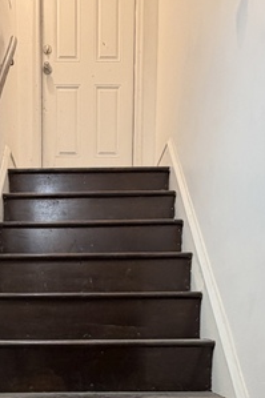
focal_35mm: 39
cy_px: 387
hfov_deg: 33.9
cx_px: 93
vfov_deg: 43.4
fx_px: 431
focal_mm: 2.22
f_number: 2.2
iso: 200
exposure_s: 1/60
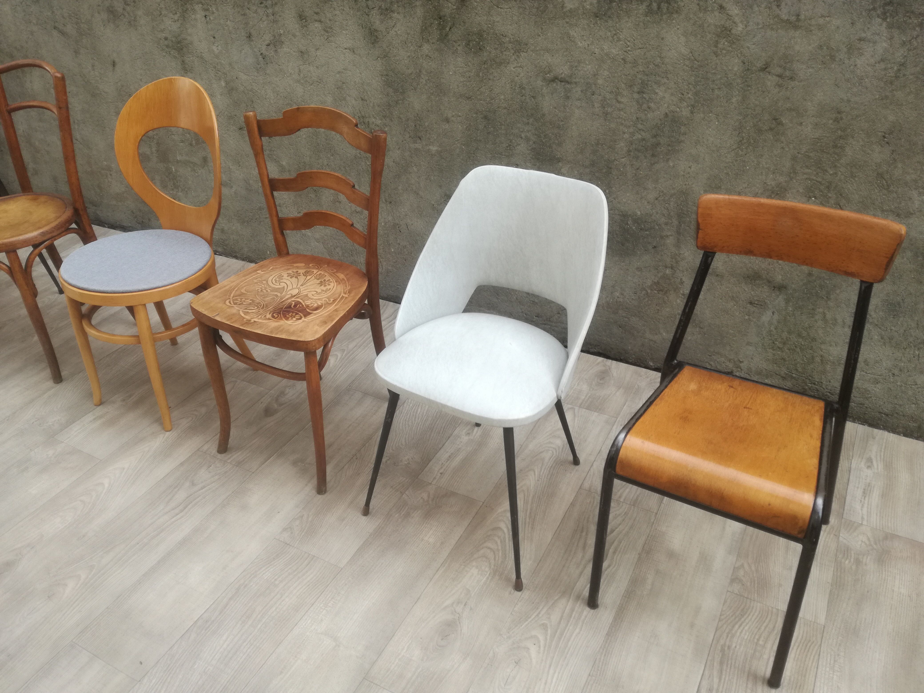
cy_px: 346
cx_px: 462
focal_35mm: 27
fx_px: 721
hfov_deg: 65.3
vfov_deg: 51.4
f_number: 2
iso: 50
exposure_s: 1/283
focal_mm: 3.79
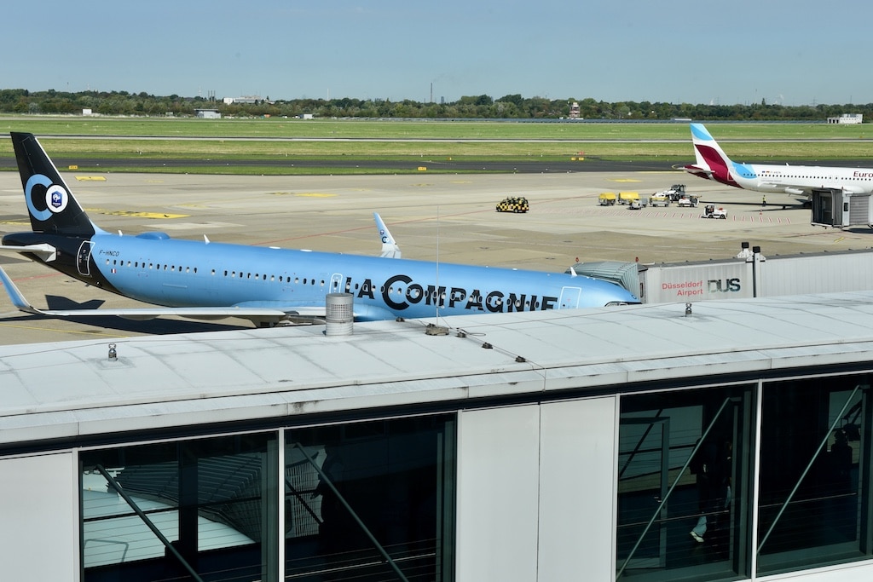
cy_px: 291
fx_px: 1334
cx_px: 436
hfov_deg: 36.2
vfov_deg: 24.6
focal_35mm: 55
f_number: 13
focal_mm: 55
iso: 500
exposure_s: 1/640
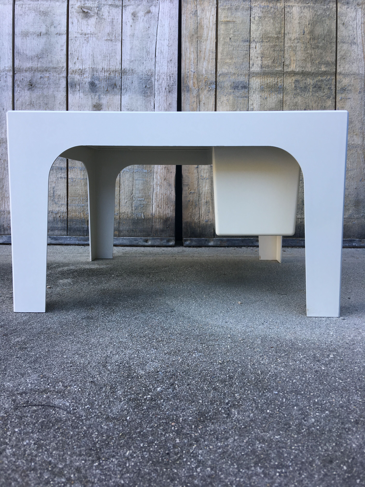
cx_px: 182
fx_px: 408
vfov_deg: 61.7
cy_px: 244
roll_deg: -1.3
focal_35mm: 29
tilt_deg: -6.7
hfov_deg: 48.2
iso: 32
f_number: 2.2
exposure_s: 1/100
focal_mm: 4.15
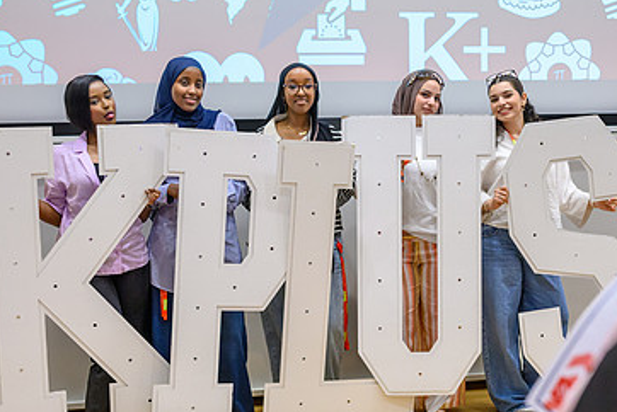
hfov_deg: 34.6
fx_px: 978
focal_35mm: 57
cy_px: 253
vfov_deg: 23.8
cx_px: 419
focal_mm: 35
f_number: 2.8
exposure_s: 1/500
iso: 5000
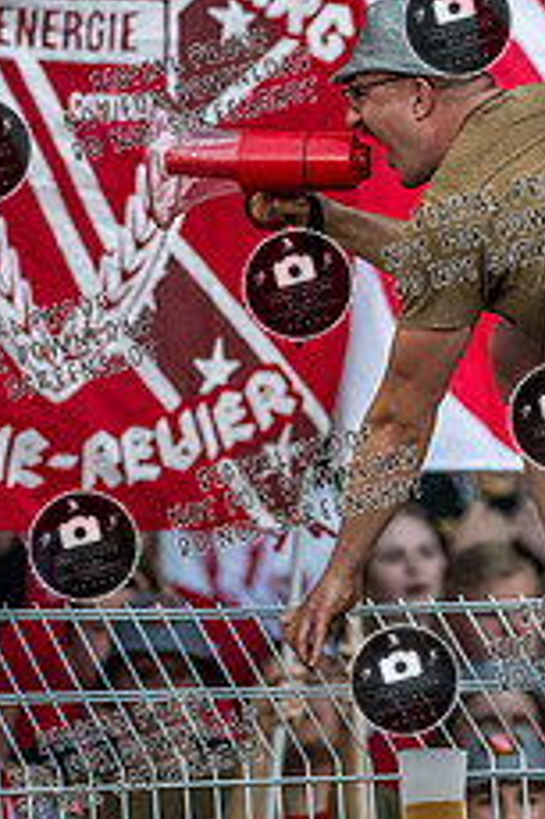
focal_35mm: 758
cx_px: 531
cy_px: 198
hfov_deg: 1.8
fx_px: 17238
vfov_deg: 2.7
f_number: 3.2
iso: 4000
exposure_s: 1/1600
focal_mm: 300
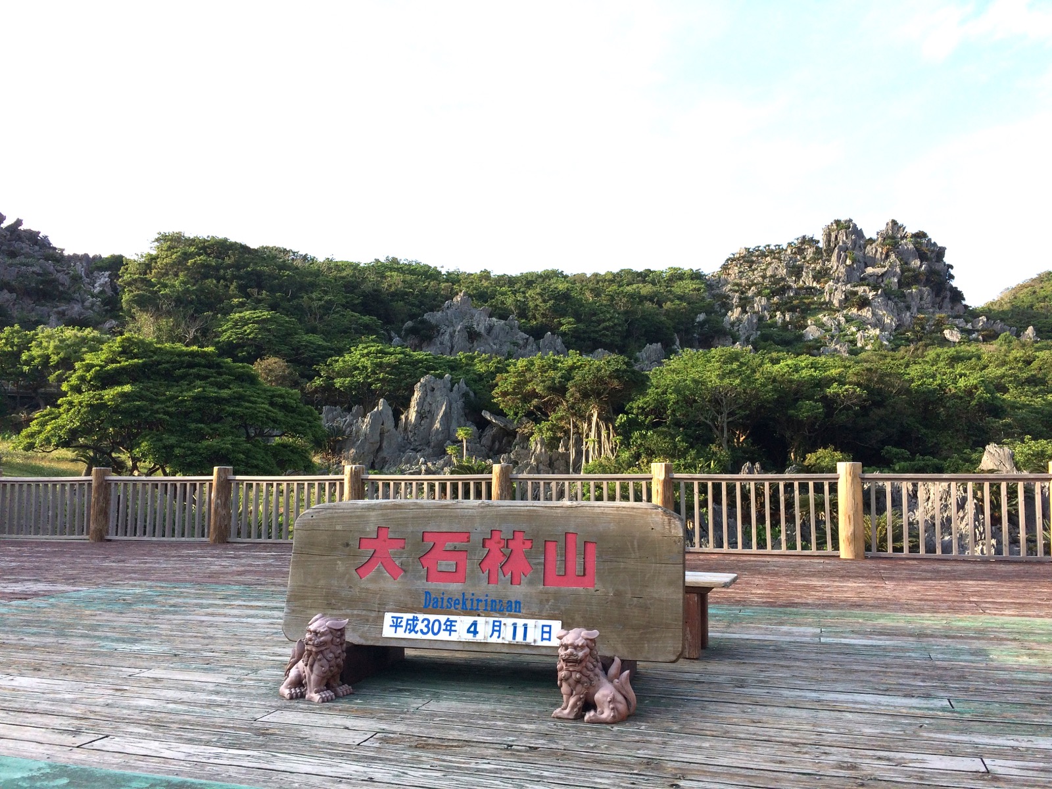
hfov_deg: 61.7
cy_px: 394
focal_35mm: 29
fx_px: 881
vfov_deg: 48.2
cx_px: 526
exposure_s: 1/838
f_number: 2.2
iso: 32
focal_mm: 4.15
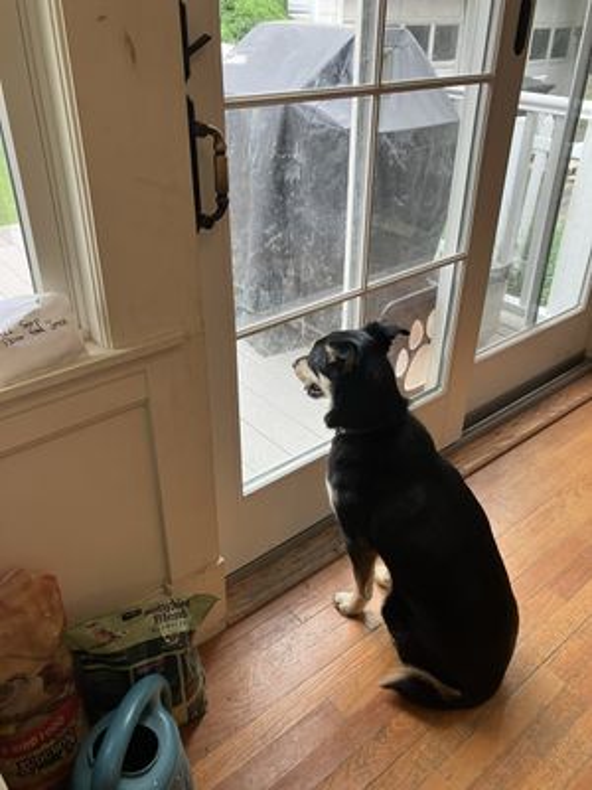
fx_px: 638
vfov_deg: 63.4
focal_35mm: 28
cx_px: 296
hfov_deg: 49.7
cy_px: 395
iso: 80
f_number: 1.8
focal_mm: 3.99
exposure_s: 1/60
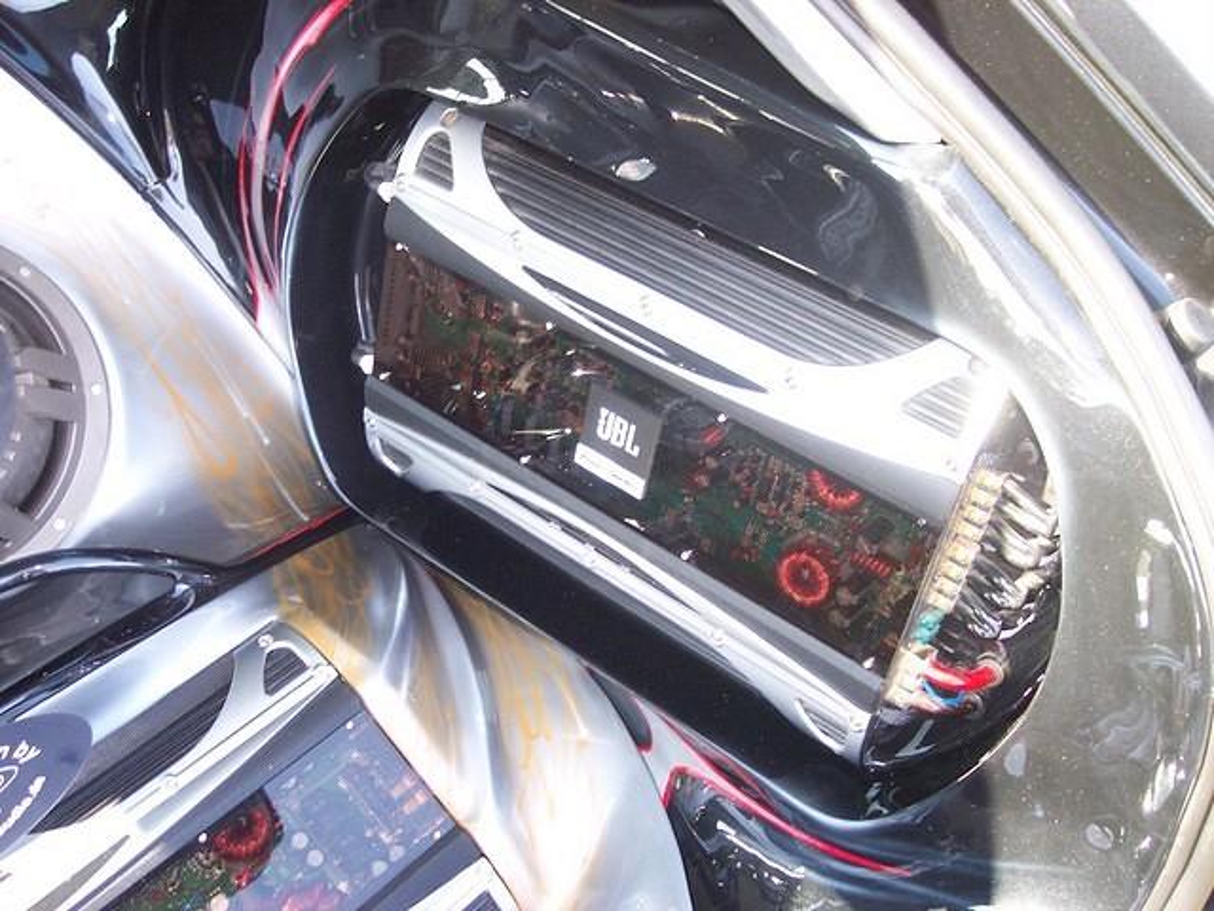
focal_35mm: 38
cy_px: 456
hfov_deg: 49.0
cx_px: 607
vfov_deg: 37.7
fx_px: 1333
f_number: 2.8
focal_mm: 8
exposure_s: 1/60
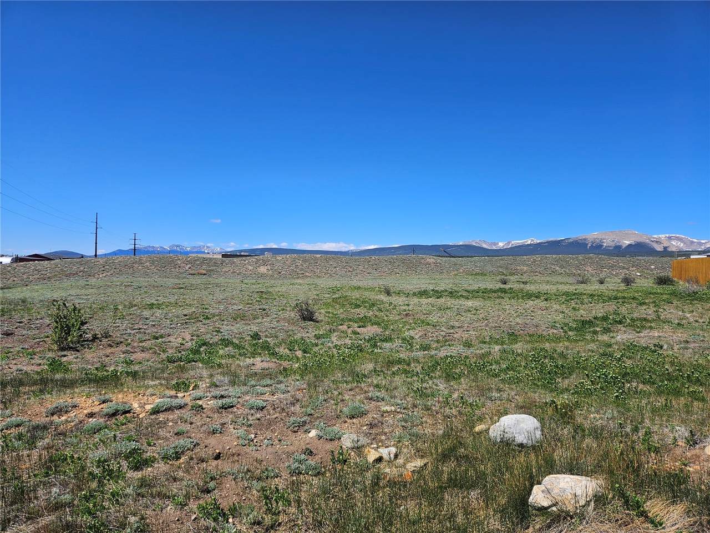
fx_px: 472
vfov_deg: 58.9
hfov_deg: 73.9
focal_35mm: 23
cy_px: 266
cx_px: 355
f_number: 1.8
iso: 25
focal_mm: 5.4
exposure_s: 1/2204
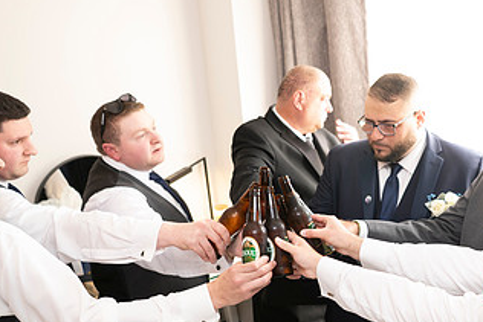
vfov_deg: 30.5
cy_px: 188
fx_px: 591
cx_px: 336
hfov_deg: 43.6
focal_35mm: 44
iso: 800
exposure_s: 1/100
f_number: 2.8
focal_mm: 24
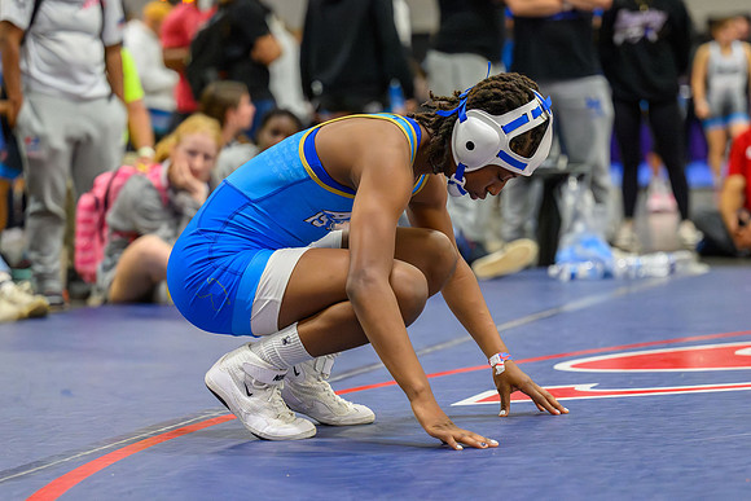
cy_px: 309
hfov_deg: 14.9
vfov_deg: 10.0
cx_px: 400
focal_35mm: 138
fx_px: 2873
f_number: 2.8
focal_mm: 97
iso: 12800
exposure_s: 1/640
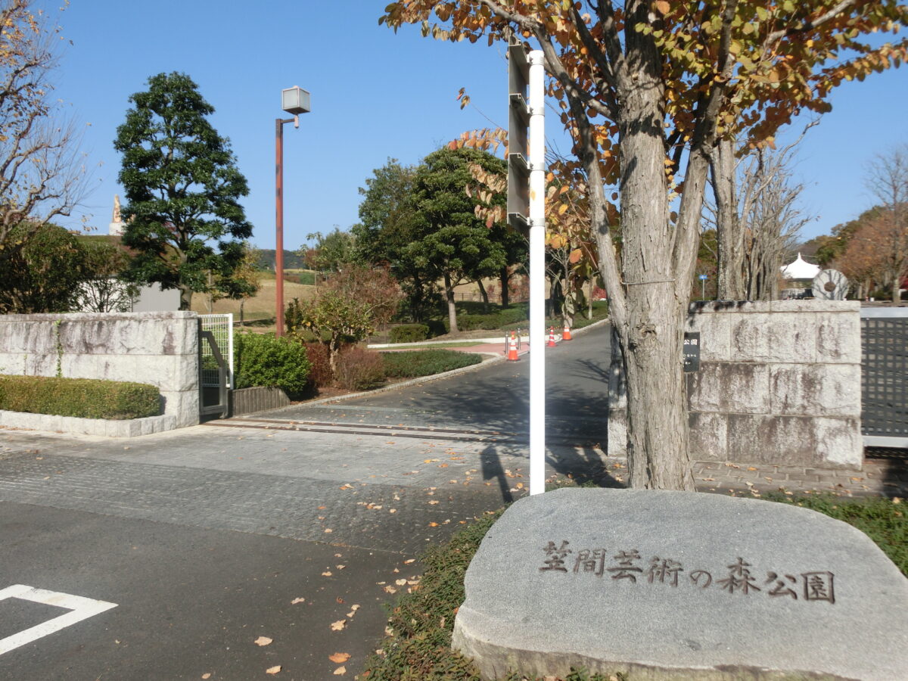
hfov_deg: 60.0
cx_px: 454
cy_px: 340
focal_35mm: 30
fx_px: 787
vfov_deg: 46.8
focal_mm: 5.36
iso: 80
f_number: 8.9
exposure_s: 1/160
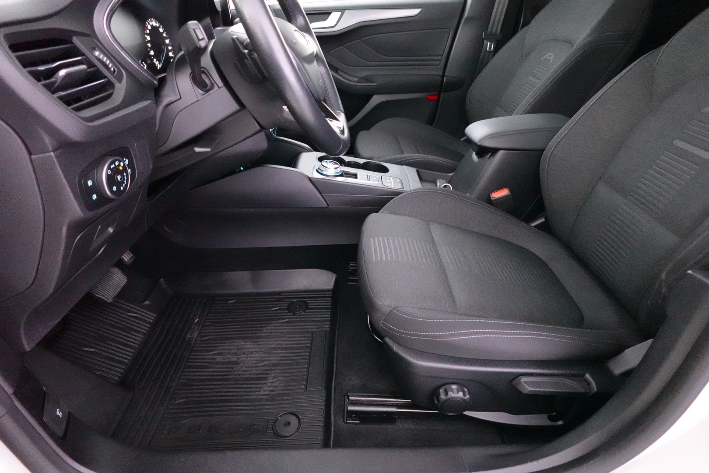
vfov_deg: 61.9
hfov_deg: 84.0
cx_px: 354
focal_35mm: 20
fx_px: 394
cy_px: 236
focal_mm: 7.6
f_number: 2
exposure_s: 1/50
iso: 6400
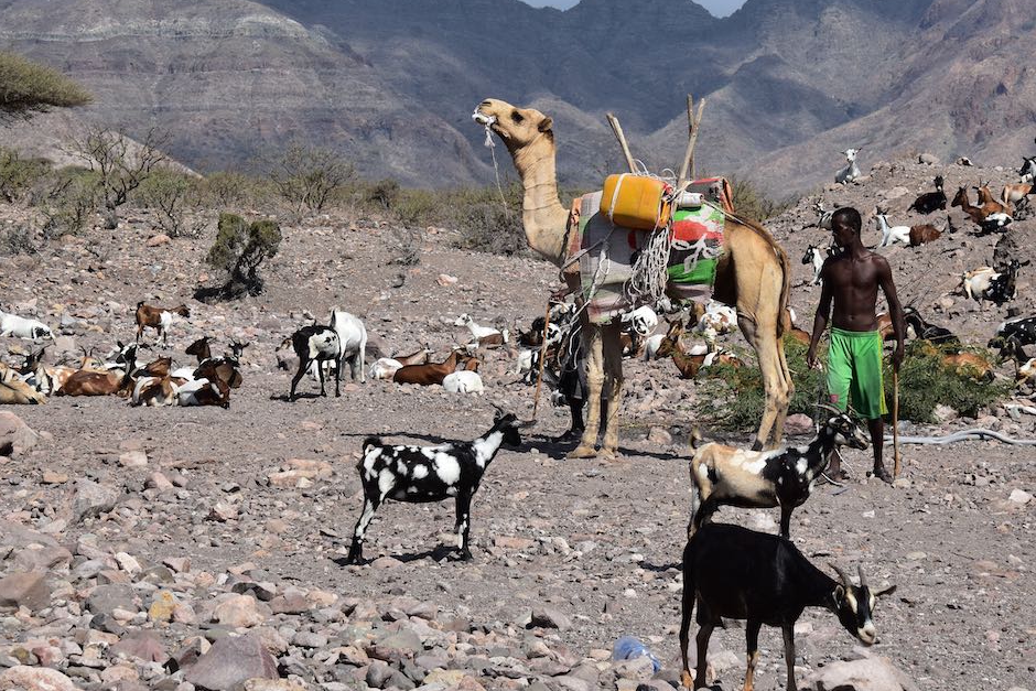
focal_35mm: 143
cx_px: 667
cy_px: 281
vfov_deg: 9.6
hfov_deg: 14.3
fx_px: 4116
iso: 200
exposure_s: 1/400
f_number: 11
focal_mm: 70
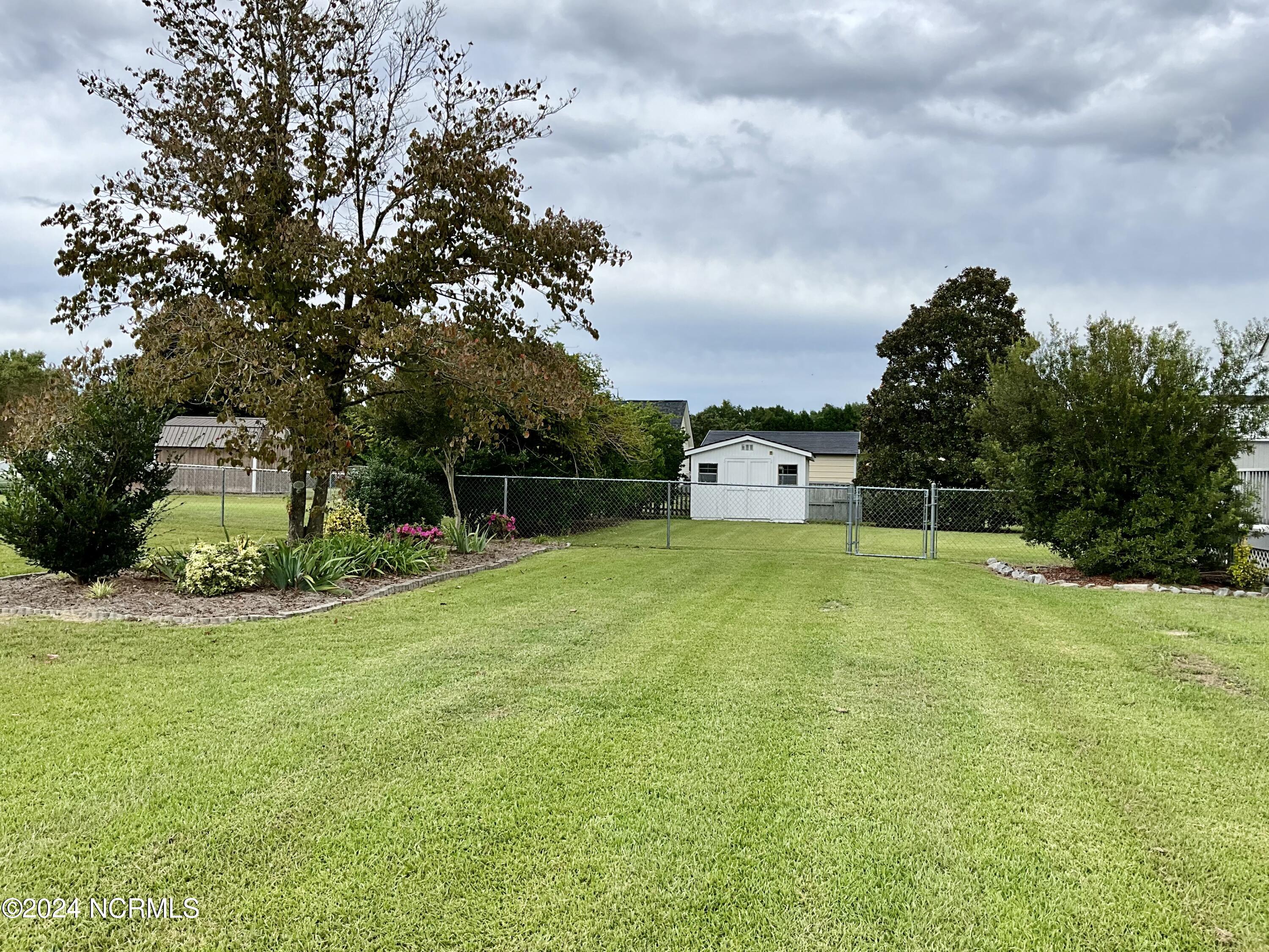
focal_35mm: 29
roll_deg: -2.6
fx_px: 1063
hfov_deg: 61.7
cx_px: 634
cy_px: 476
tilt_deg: -0.3
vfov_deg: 48.2
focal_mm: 3
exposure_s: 1/962
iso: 25
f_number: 1.8
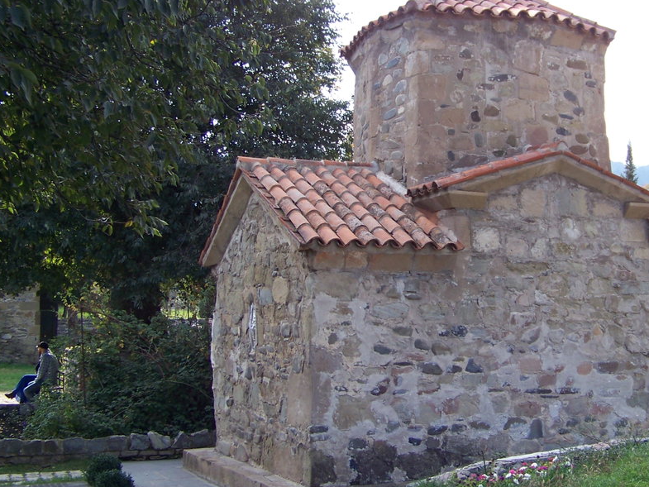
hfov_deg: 34.5
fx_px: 1031
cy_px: 225
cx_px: 448
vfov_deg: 26.6
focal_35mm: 55
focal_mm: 5.85
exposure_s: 1/320
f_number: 2.8
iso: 64
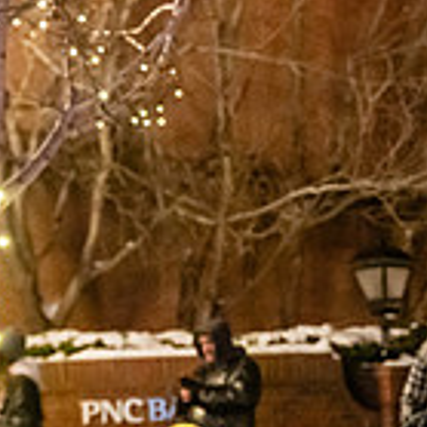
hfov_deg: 19.9
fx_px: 1186
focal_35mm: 85
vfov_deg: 20.4
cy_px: 247
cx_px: 409
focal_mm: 24
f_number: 2.8
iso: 8000
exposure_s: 1/160
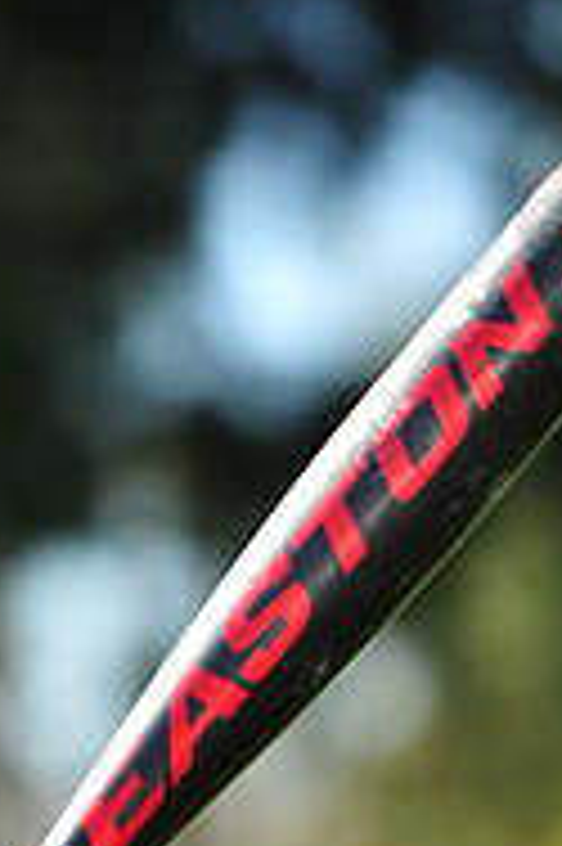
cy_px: 1282
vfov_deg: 4.9
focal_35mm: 417
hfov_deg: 3.3
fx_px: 9782
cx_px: -211
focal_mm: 135
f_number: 4.5
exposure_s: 1/640
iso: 200
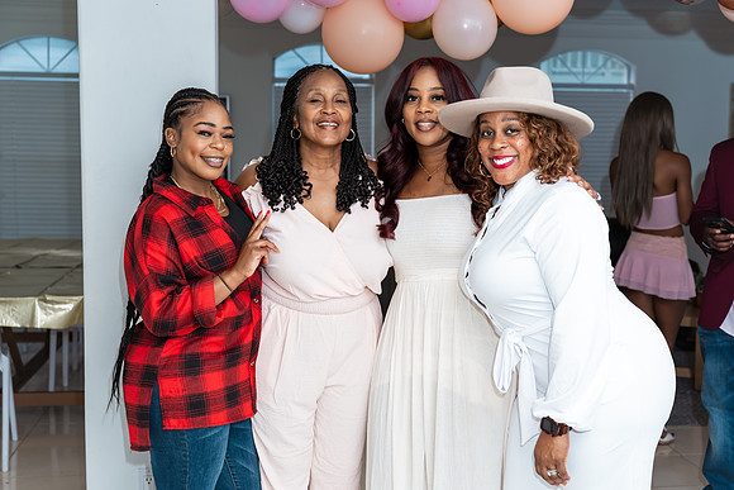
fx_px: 1009
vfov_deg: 27.3
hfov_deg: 39.9
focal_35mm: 49
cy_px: 255
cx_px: 403
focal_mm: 45
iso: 800
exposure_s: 1/250
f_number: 3.5
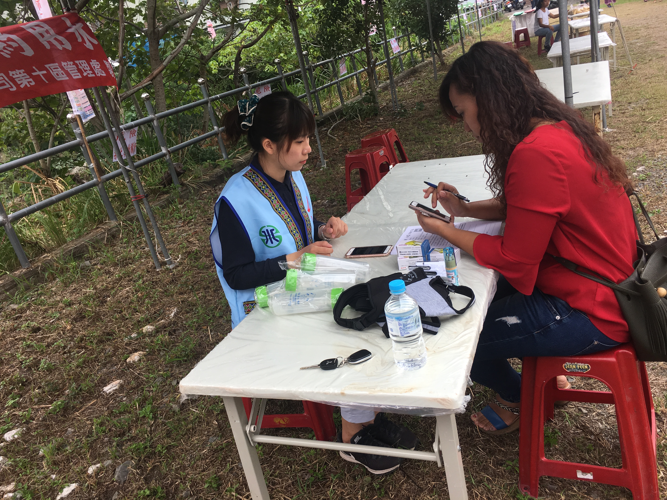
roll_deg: +13.5
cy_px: 250
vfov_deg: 48.2
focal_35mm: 29
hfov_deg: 61.7
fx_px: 559
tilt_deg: -17.9
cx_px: 334
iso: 25
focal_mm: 4.15
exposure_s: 1/289
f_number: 2.2
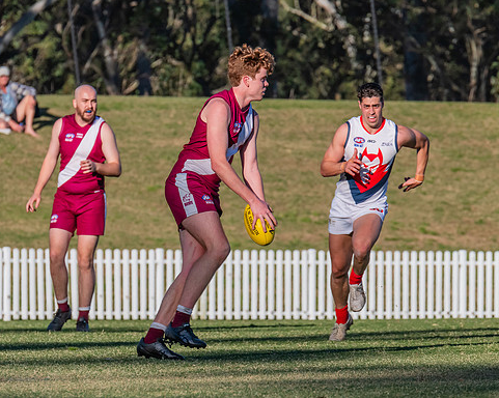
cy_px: 187
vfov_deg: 2.5
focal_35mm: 627
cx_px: 171
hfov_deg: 3.1
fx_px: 9252
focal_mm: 420
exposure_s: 1/1250
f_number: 13
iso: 800
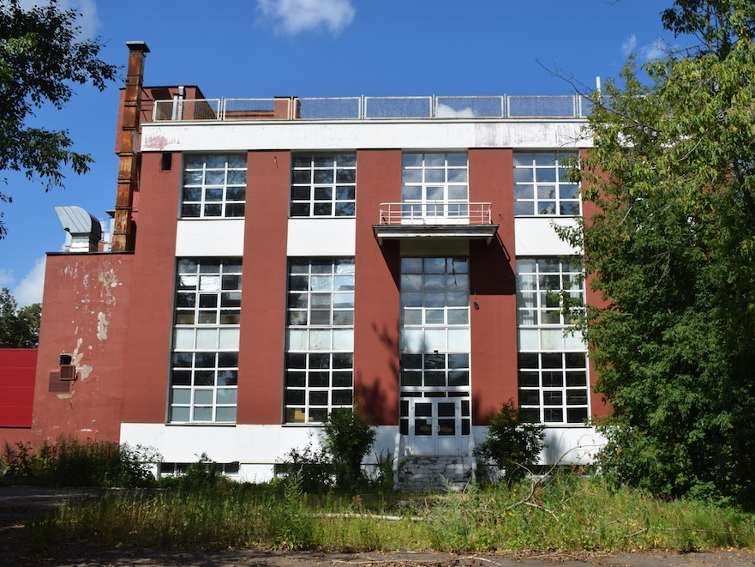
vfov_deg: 39.7
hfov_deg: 51.3
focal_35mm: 36
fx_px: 785
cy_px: 283
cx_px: 416
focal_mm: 22
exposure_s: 1/500
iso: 200
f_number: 11
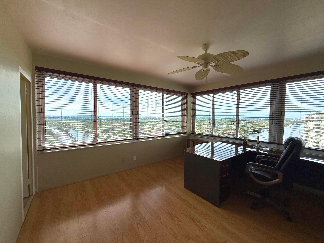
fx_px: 131
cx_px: 162
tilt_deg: -1.8
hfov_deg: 102.1
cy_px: 122
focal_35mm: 14
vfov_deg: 85.7
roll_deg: -0.8
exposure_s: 1/809
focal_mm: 2.22
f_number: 2.2
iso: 50
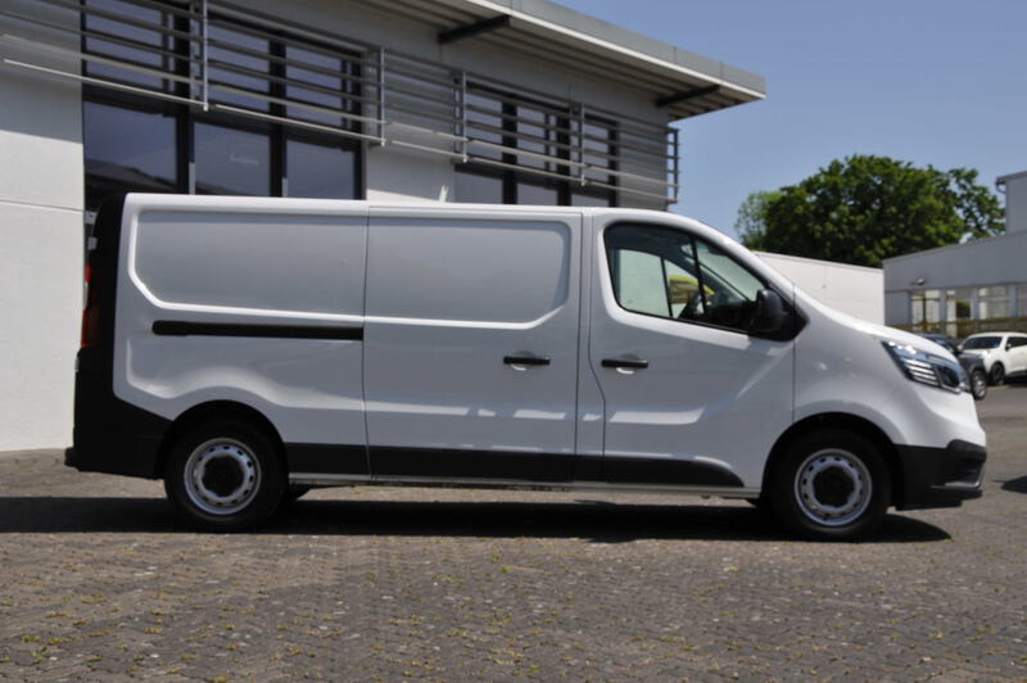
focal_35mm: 51
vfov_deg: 26.4
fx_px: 1454
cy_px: 342
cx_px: 514
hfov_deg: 38.9
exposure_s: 1/400
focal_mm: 34
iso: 200
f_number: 10
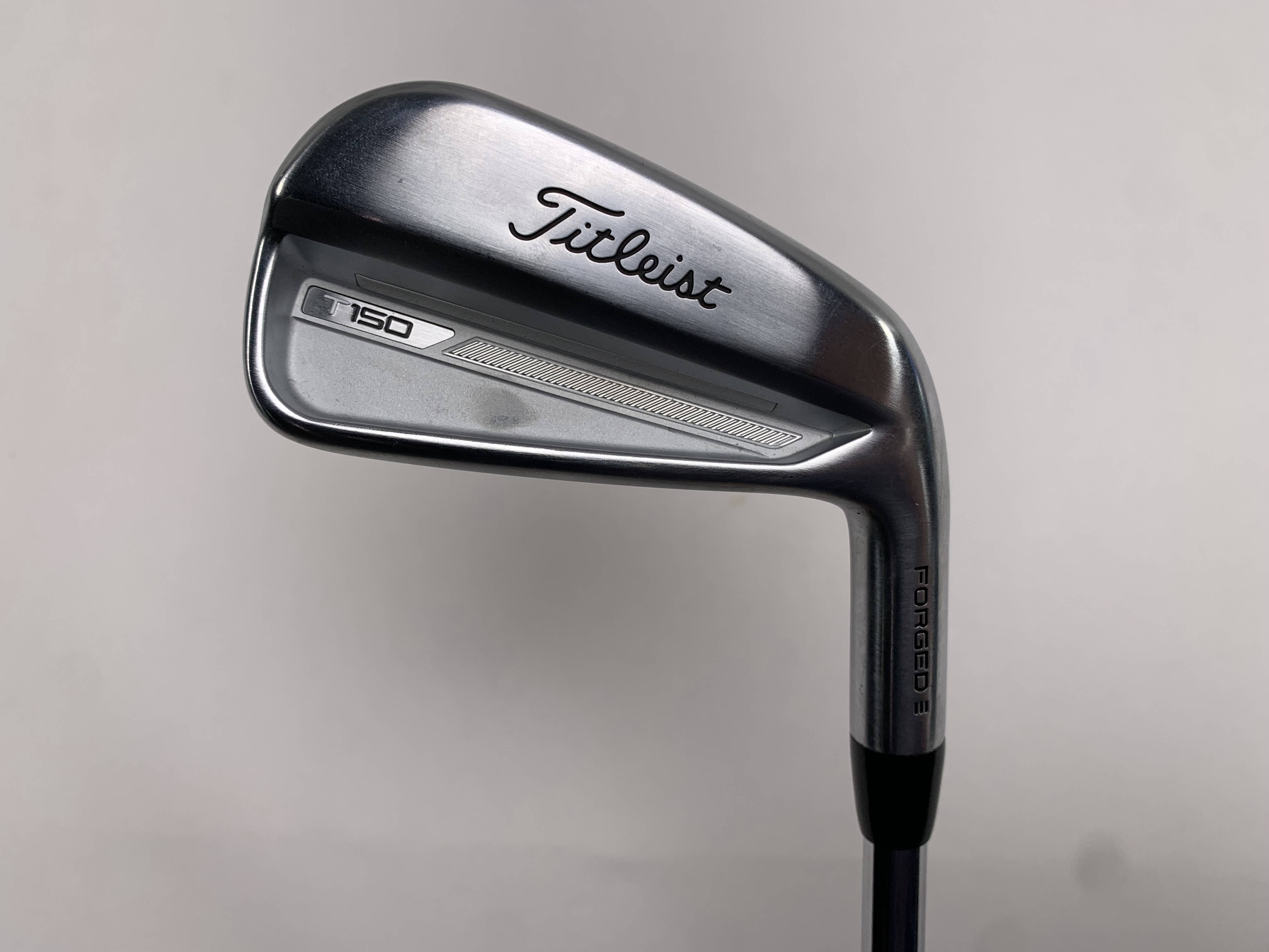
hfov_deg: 67.3
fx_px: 953
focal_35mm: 26
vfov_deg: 53.1
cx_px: 634
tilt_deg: -74.0
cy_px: 476
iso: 25
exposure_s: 1/368
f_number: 1.8
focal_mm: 4.25
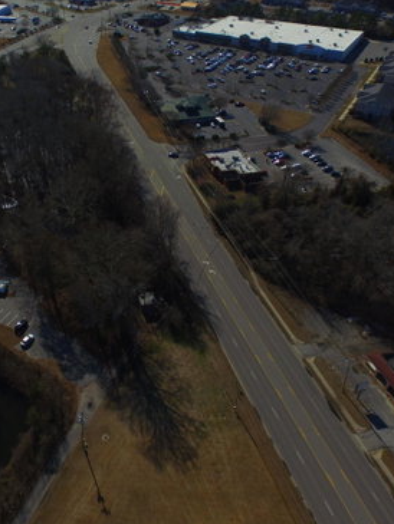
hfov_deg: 40.2
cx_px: 133
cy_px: 228
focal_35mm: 35
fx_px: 531
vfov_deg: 52.5
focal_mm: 3.61
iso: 100
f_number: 2.8
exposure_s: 1/2347
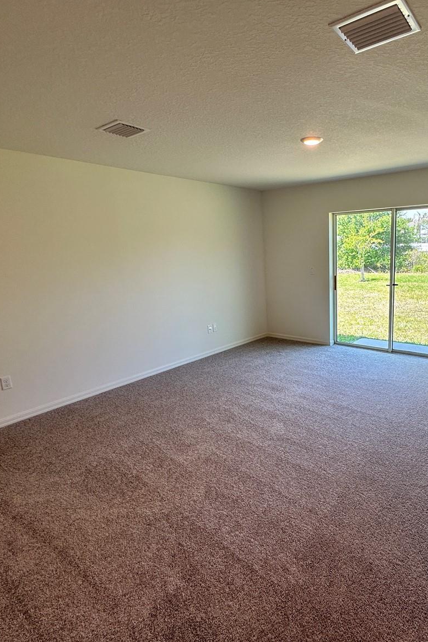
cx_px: 294
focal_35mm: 20
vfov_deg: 84.0
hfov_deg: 60.1
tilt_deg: -10.9
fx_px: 357
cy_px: 317
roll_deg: +1.2
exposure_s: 1/120
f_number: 2.2
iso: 50
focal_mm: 2.22
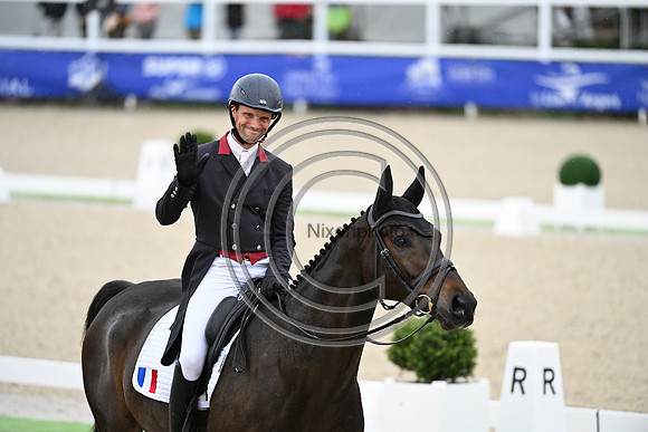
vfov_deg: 4.2
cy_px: 216
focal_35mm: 330
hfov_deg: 6.2
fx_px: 5941
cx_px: 324
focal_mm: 330
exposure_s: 1/1250
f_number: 4.5
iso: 3600
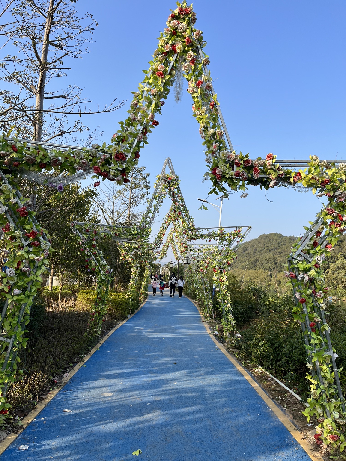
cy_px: 230
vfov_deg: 67.3
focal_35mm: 26
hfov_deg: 53.1
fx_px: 347
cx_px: 173
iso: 50
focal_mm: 5.1
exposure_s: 1/1372
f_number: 1.6
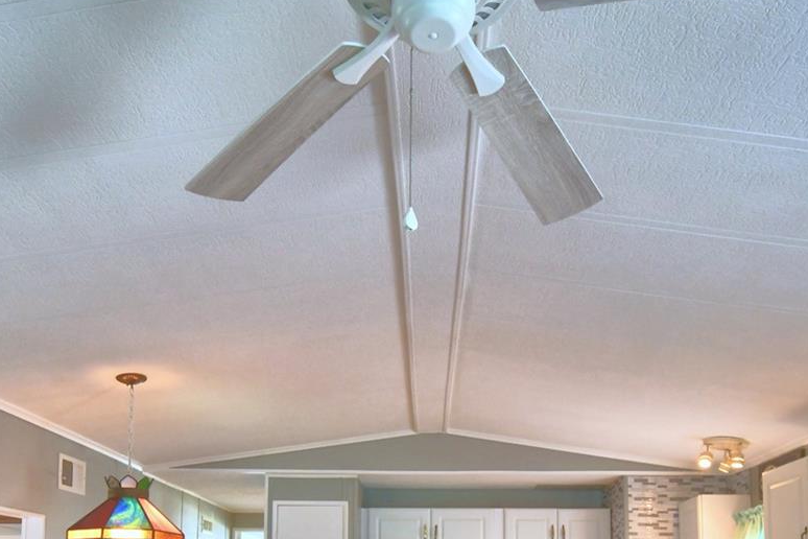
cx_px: 411
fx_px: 696
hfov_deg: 60.3
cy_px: 544
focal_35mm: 31
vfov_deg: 37.6
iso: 500
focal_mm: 10
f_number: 4.5
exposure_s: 1/30
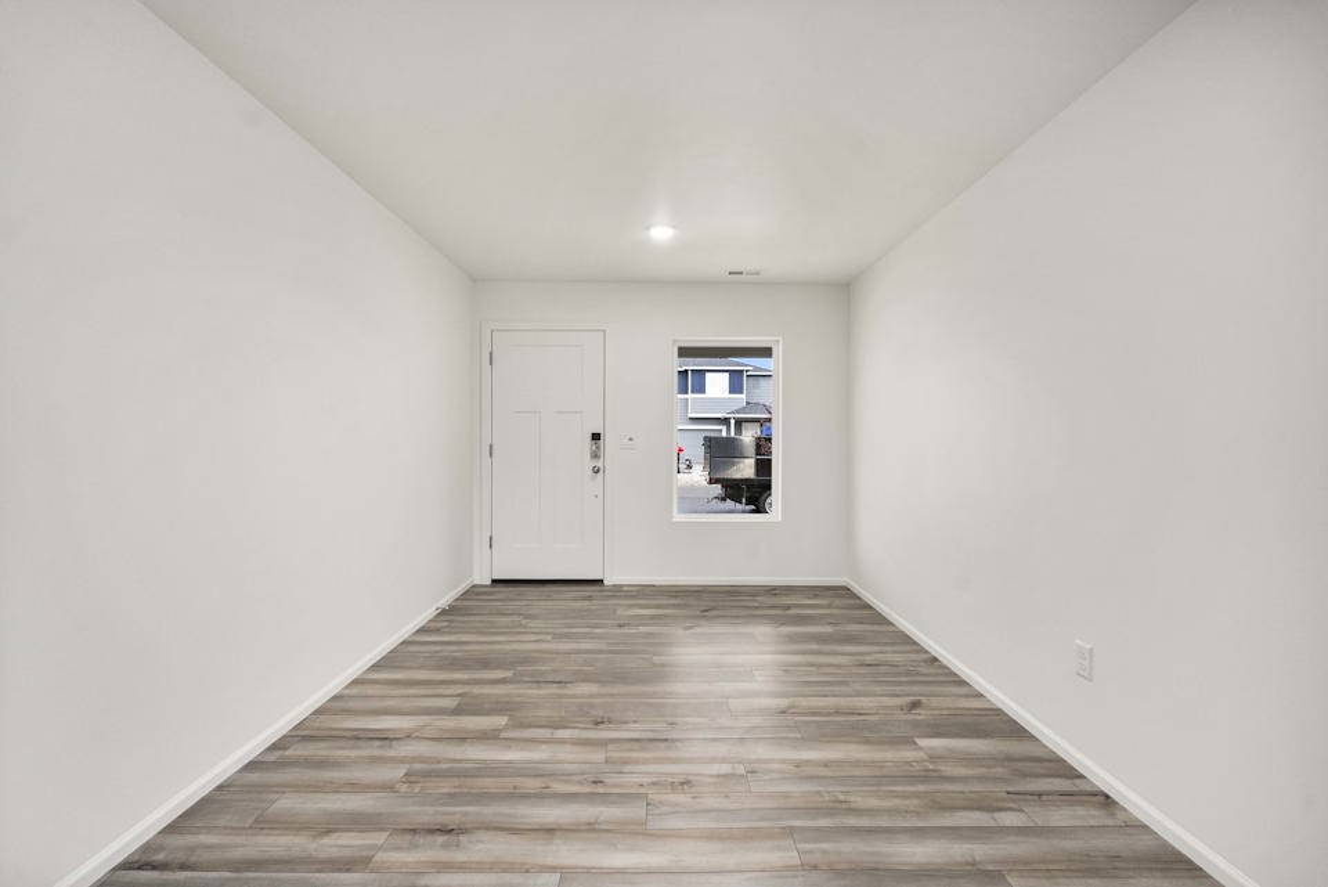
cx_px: 664
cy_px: 444
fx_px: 554
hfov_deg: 100.4
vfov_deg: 77.4
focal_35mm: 15
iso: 160
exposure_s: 1/60
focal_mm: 15
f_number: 7.1
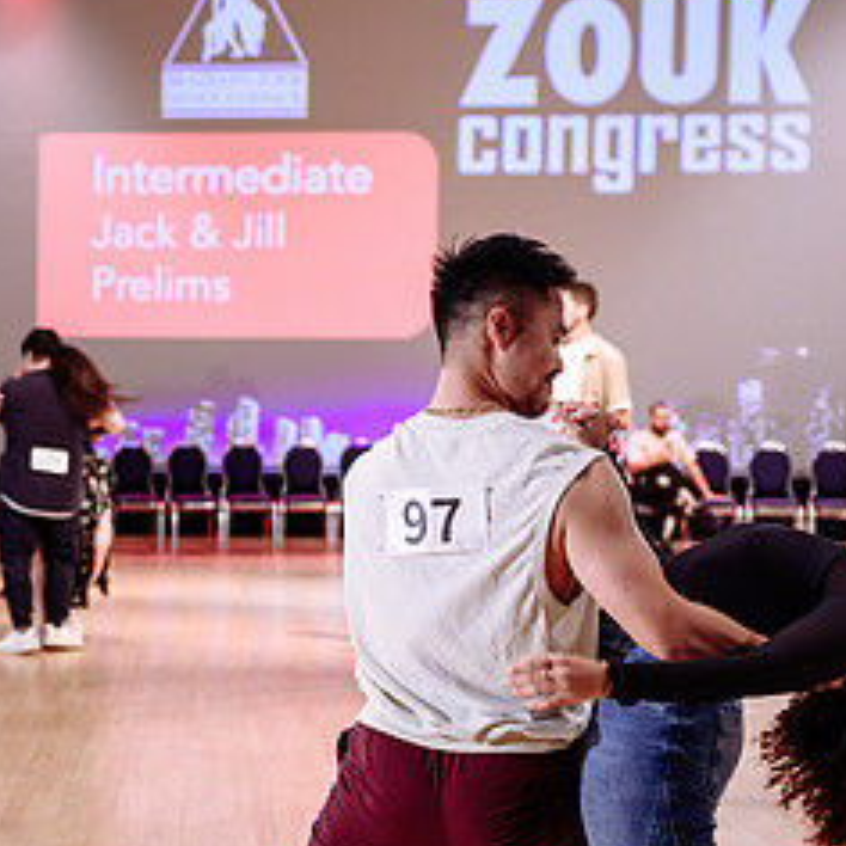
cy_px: 533
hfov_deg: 20.2
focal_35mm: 83
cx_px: -13
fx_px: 2295
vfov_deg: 20.8
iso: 1600
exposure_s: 1/320
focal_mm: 34
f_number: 2
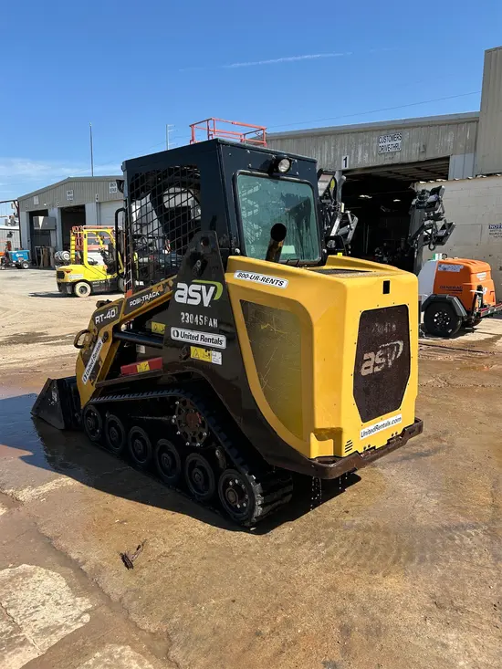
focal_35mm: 26
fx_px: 503
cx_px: 251
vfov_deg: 67.3
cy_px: 334
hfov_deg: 53.1
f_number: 1.5
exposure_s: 1/2632
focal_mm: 5.7
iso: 50
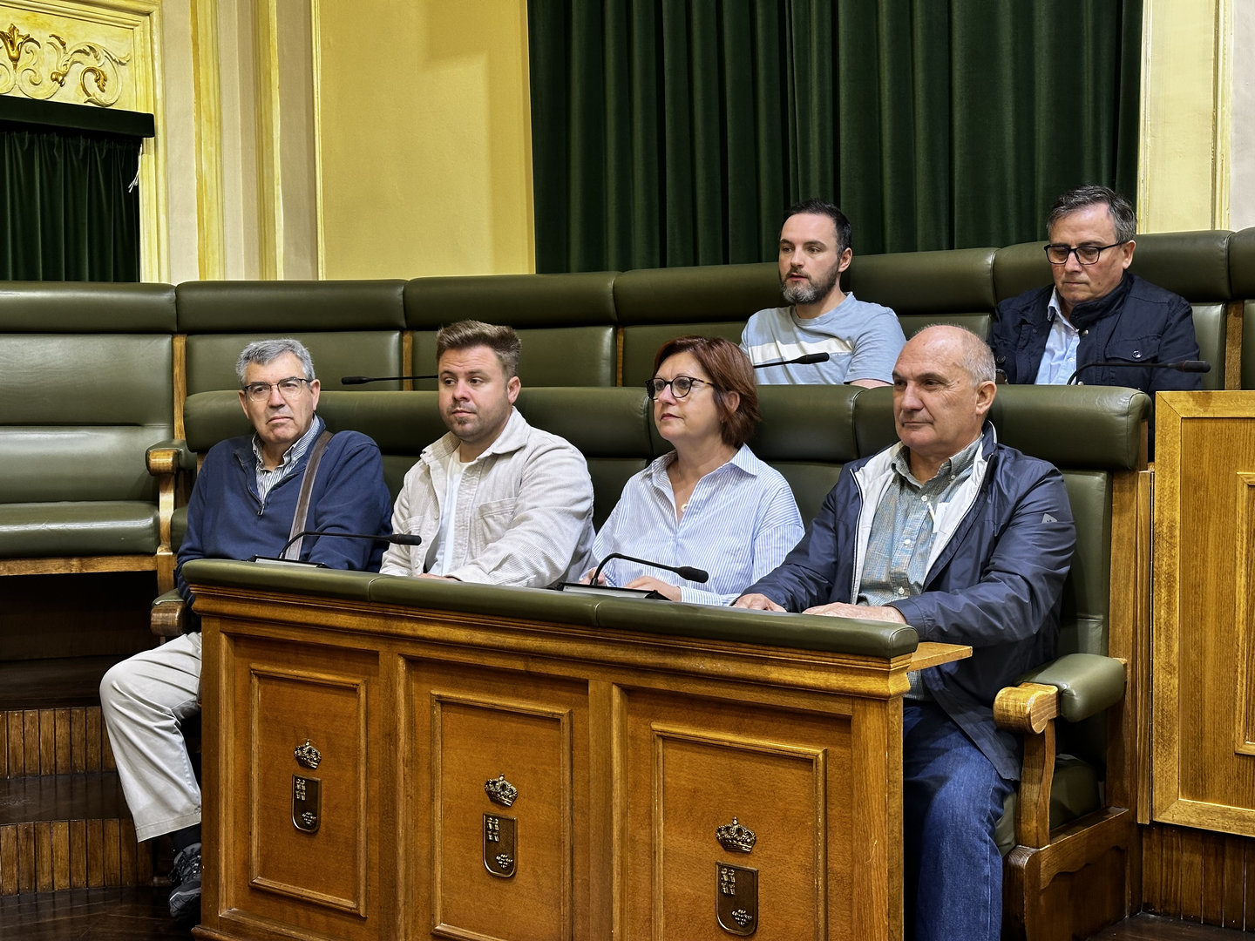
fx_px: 1740
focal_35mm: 48
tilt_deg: -3.2
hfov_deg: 39.7
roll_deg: +0.1
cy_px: 470
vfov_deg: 30.3
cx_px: 628
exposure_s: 1/50
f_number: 1.78
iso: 100
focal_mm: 6.86
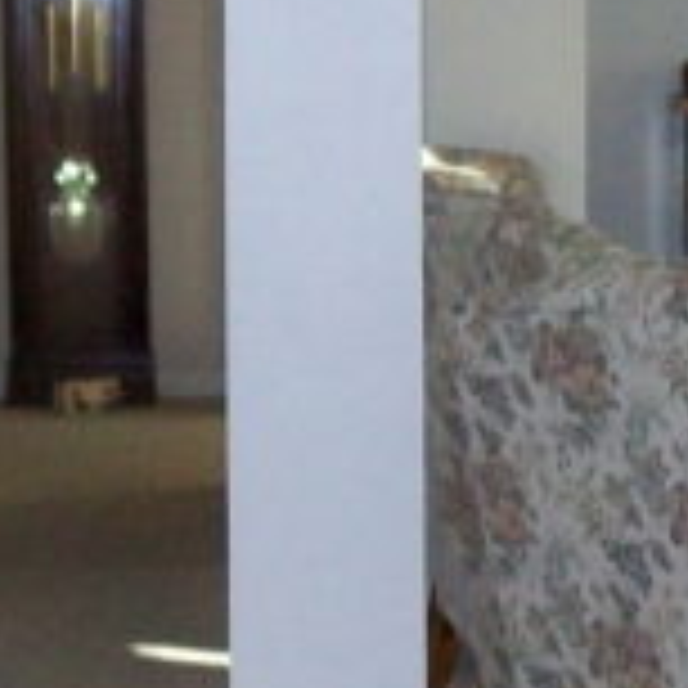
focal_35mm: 166
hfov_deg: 10.5
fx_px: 3733
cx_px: 486
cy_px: 486
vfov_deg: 10.5
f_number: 2.7
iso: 160
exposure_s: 1/60
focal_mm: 6
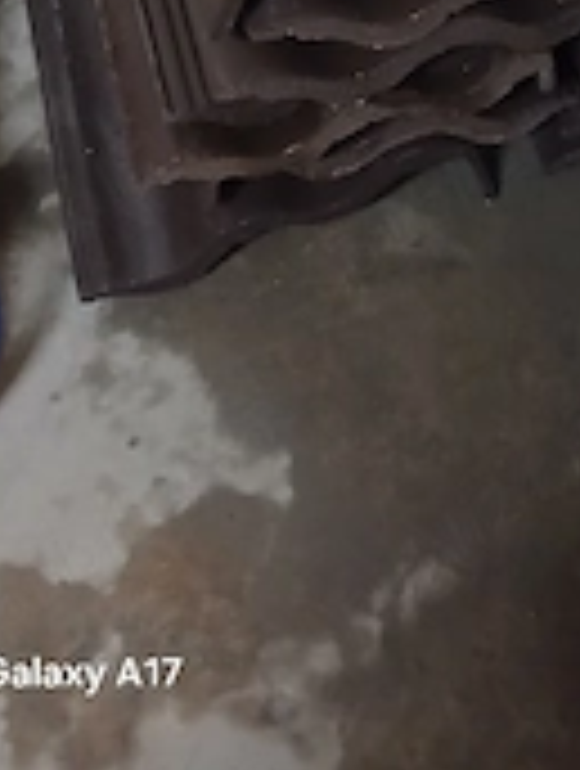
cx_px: 571
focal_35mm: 63
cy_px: -126
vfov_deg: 27.4
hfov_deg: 22.5
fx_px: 1402
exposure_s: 1/20
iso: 500
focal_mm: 3.98
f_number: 1.8
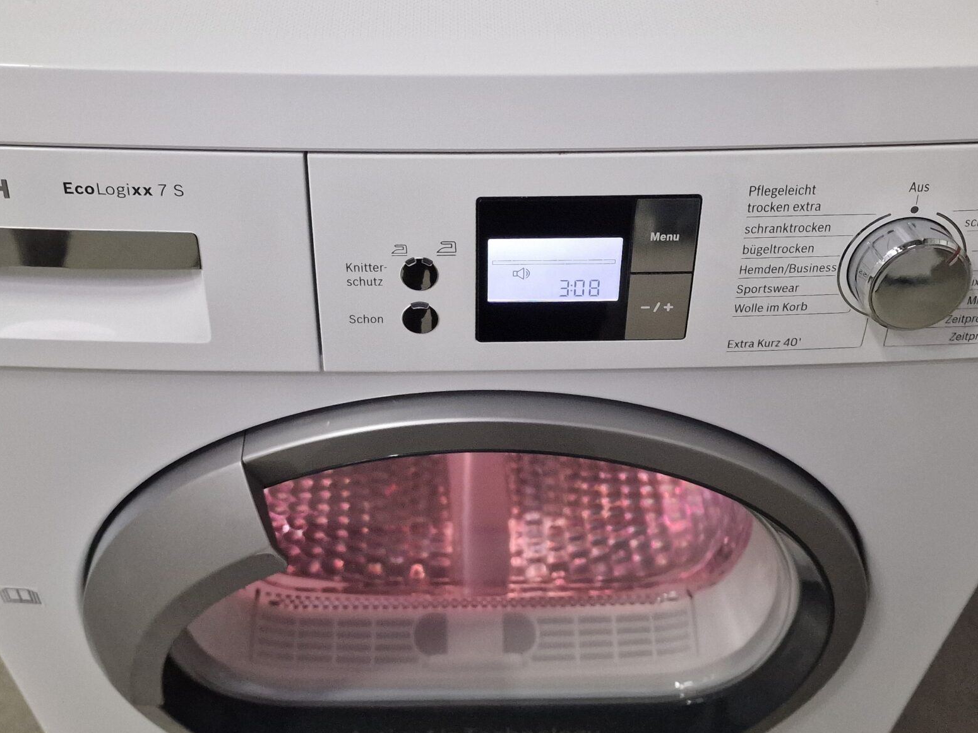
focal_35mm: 38
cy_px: 241
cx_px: 473
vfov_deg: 37.3
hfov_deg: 49.0
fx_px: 1074
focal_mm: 6.4
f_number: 1.8
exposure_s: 1/100
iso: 800
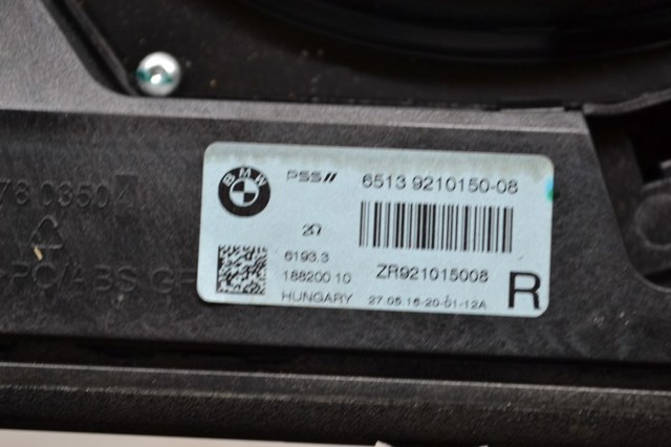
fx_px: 1537
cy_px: 224
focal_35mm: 82
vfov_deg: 16.5
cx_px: 336
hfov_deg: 24.6
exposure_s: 1/60
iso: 560
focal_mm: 55
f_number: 5.6
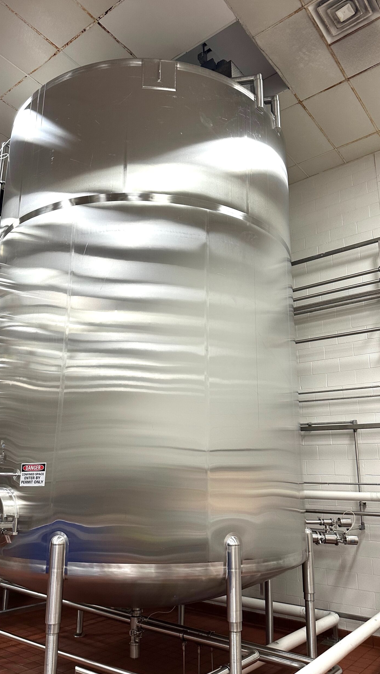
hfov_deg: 42.9
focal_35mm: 27
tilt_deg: +18.0
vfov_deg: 69.9
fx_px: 484
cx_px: 171
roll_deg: -1.1
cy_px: 343
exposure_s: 1/121
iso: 200
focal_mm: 6.86
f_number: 1.78
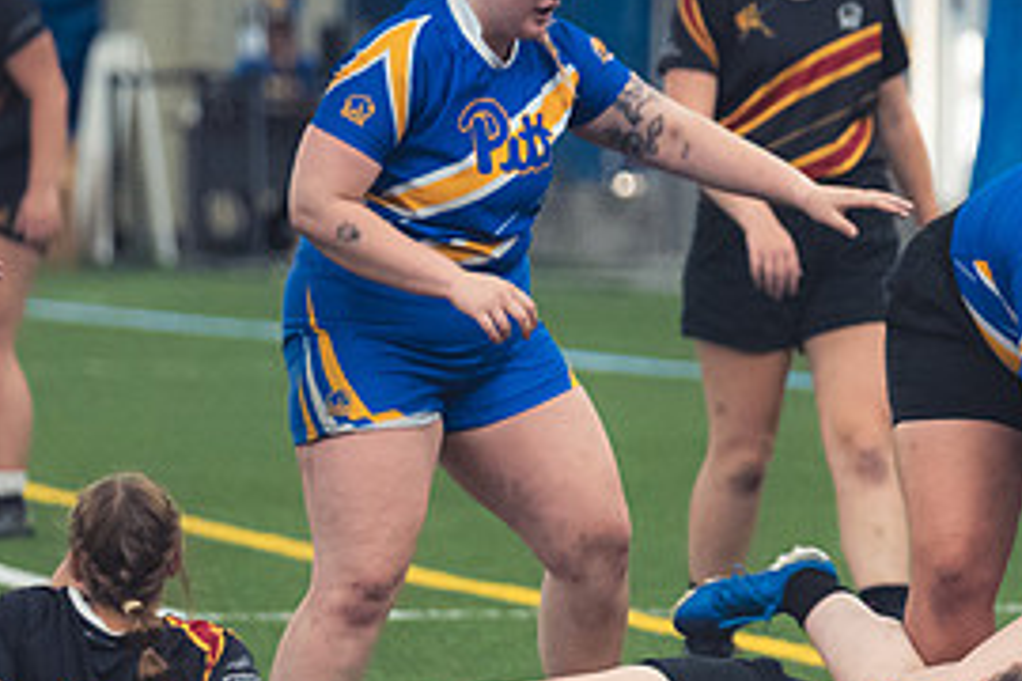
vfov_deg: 2.8
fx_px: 13711
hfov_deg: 4.3
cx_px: 727
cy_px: 707
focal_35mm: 483
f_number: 2.8
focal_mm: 150
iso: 3200
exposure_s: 1/320
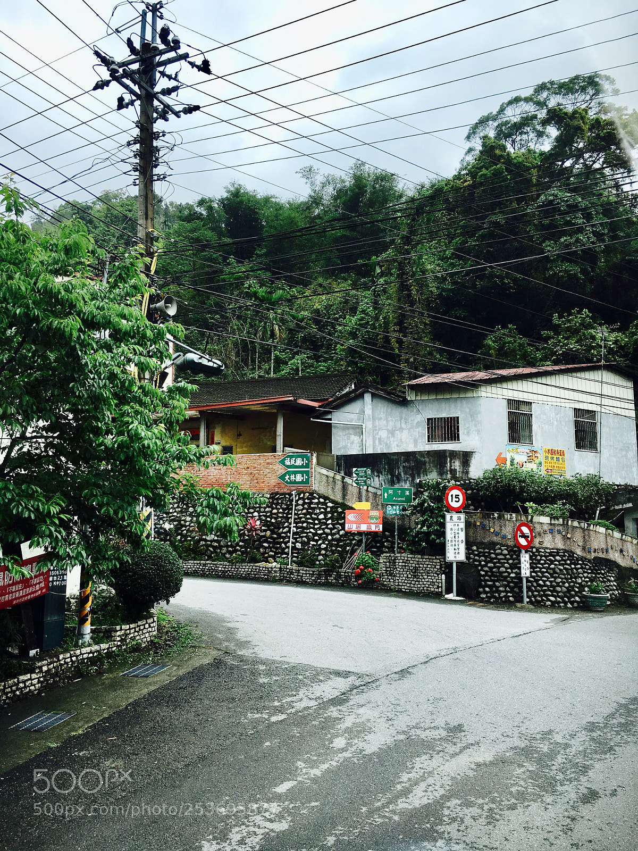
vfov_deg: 61.7
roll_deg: +0.0
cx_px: 319
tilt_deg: +7.2
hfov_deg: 48.2
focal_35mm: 29
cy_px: 426
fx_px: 713
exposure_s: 1/668
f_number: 2.2
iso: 25
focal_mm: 4.15
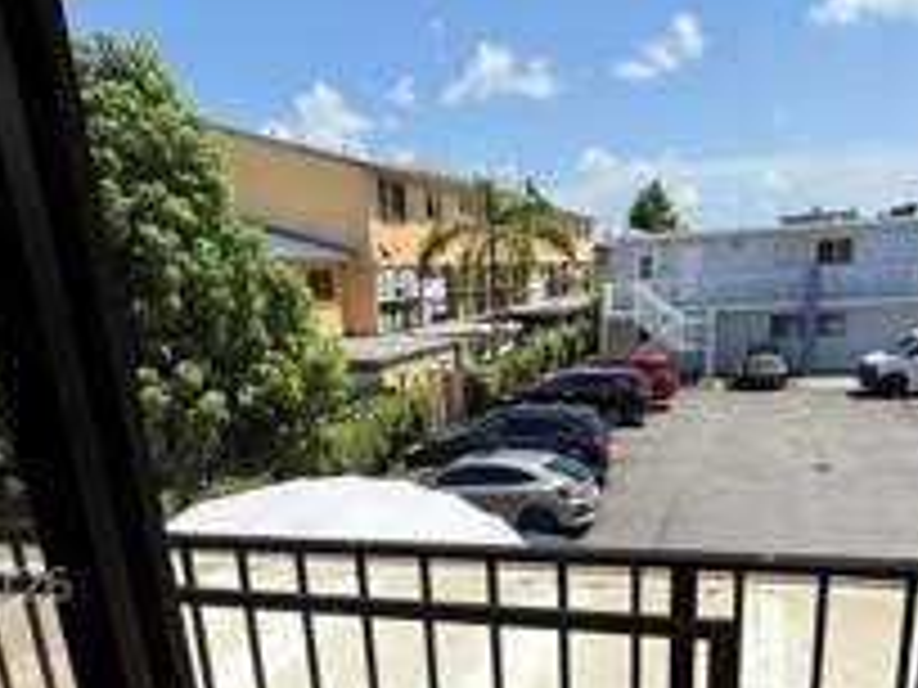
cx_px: 486
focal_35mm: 33
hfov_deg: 55.3
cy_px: 585
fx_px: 875
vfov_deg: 40.5
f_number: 2.2
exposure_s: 1/4425
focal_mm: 2.22
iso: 50
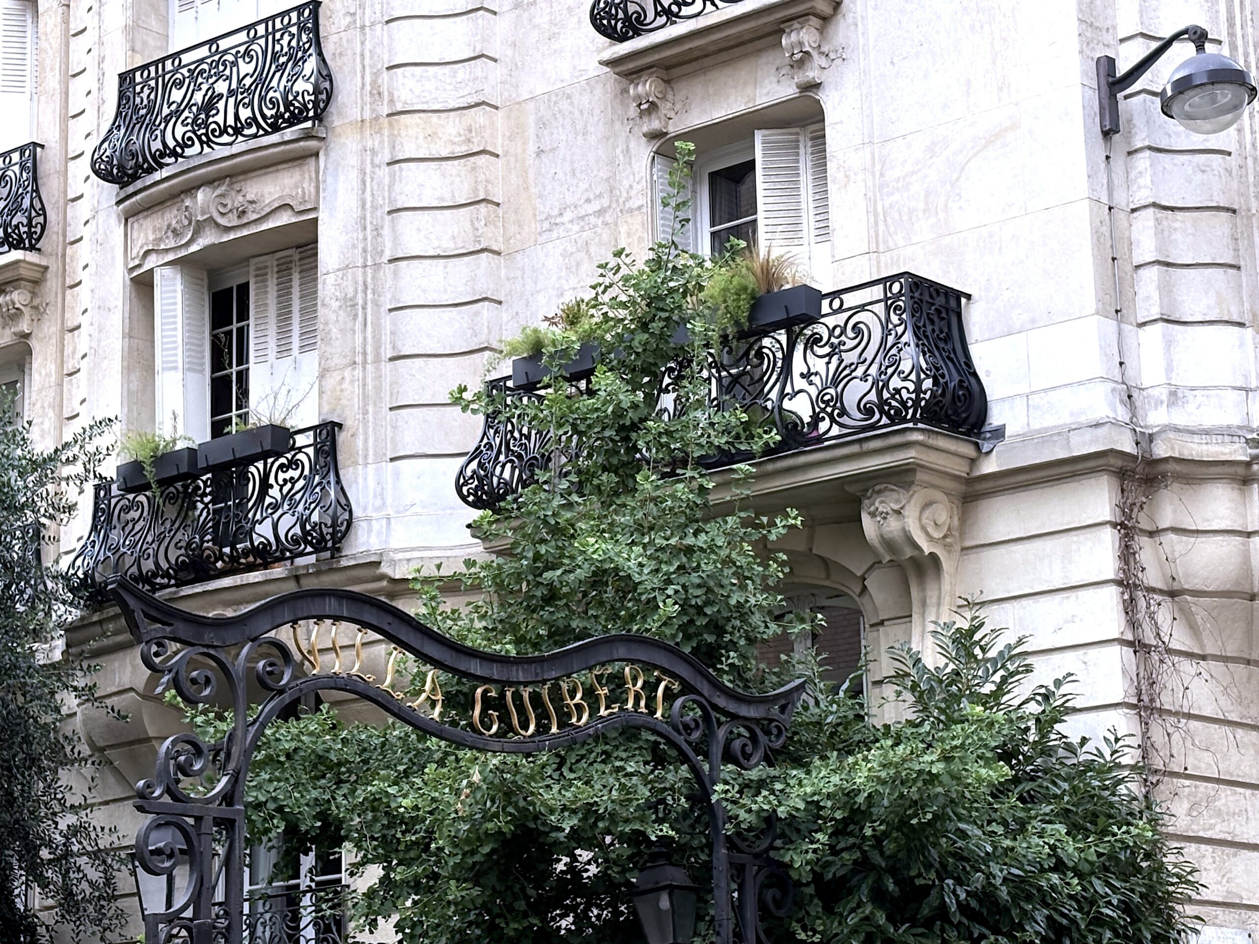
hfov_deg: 36.8
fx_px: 1891
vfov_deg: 28.0
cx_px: 630
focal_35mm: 52
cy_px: 472
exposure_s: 1/355
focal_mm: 5.96
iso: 50
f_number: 1.6
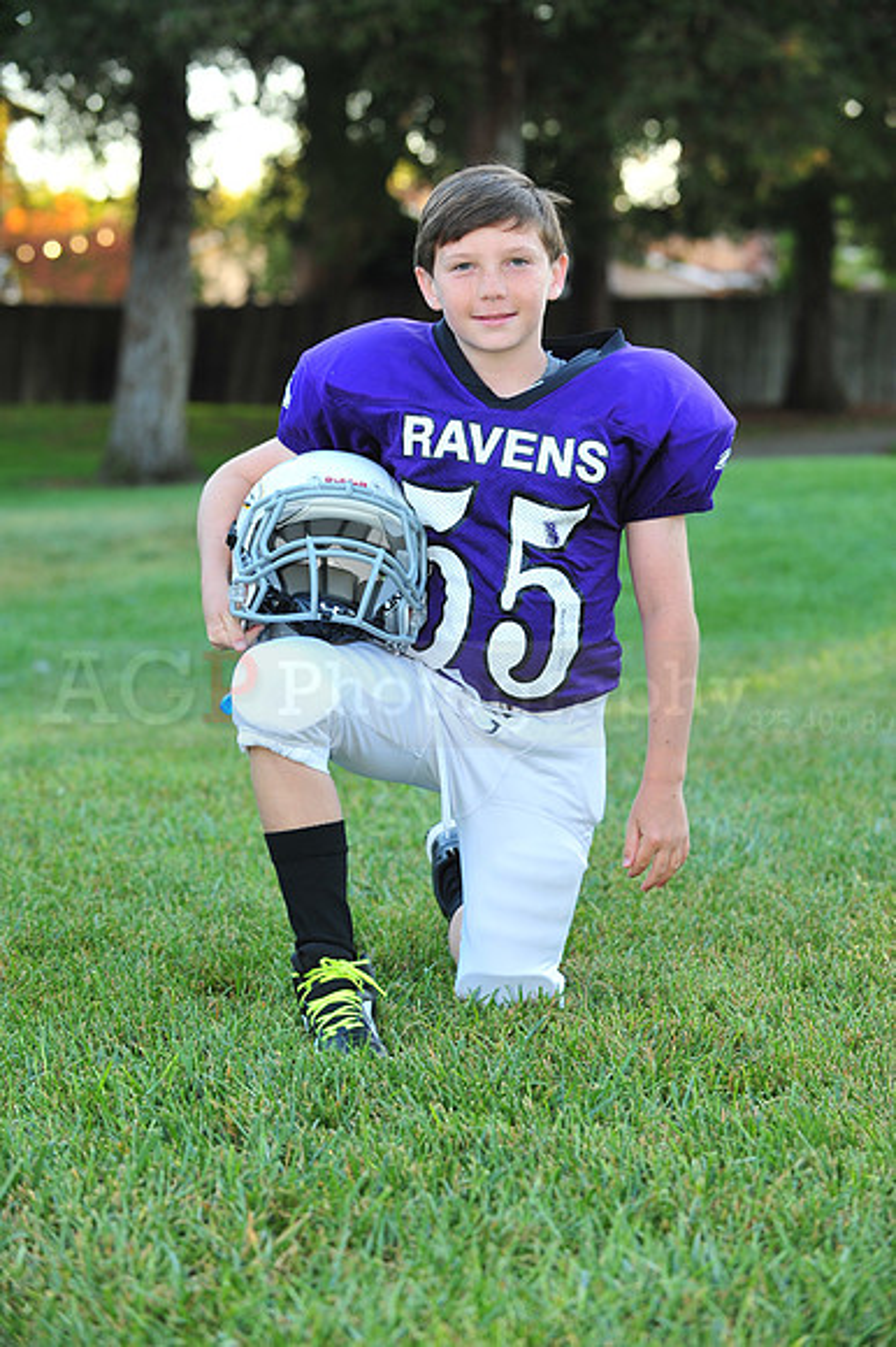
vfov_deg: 21.5
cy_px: 674
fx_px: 3551
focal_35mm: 95
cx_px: 448
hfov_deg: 14.4
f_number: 4.5
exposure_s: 1/60
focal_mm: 95
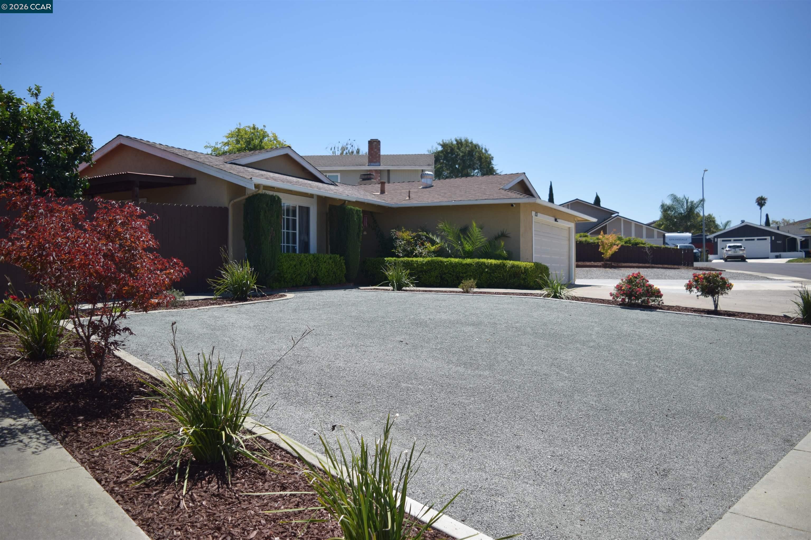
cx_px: 406
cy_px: 270
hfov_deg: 67.4
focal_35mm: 27
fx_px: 608
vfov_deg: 47.9
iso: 200
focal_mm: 18
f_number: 3.5
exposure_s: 1/2500
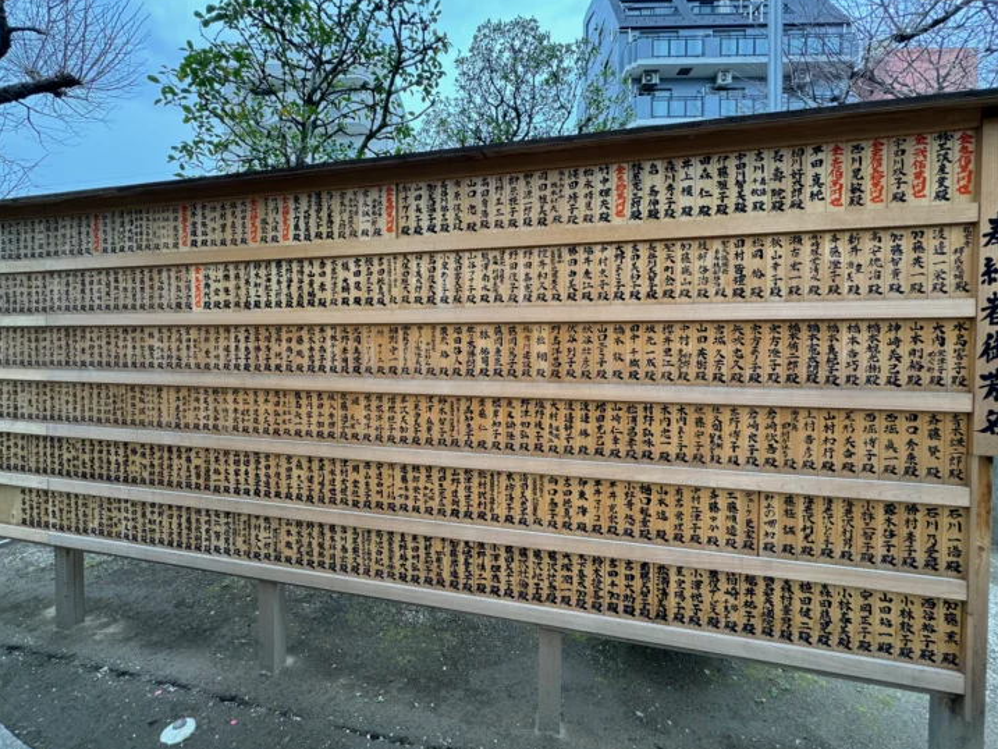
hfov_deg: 98.0
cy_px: 358
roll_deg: -1.0
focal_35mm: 15
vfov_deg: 81.7
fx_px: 433
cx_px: 465
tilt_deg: -0.9
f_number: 2.2
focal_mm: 2.22
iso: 100
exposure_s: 1/99
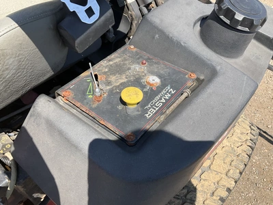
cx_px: 136
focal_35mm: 29
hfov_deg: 61.7
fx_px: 229
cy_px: 102
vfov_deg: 48.2
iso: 25
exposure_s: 1/1015
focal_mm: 3
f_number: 1.8
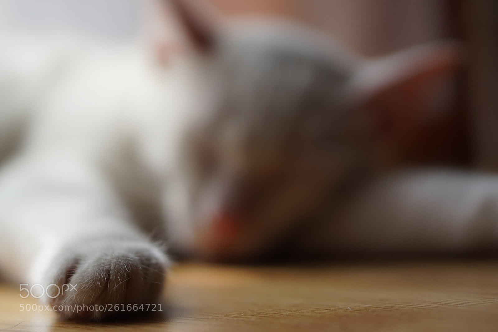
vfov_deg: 18.2
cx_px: 249
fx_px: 1037
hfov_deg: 27.0
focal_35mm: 75
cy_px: 166
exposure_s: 1/1000
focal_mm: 50
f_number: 1.8
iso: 100
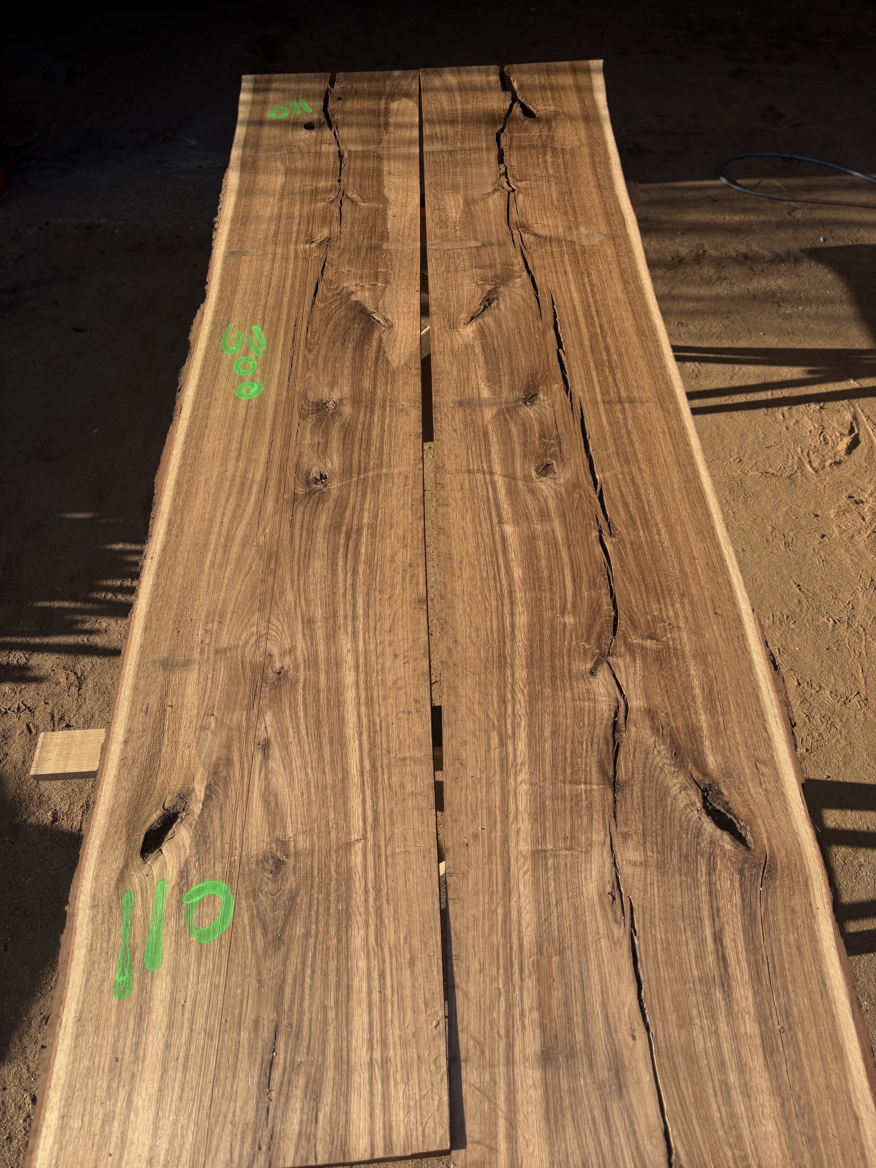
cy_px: 584
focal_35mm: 26
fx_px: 877
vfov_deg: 67.3
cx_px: 438
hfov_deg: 53.1
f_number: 1.6
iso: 50
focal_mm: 5.96
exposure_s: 1/2364
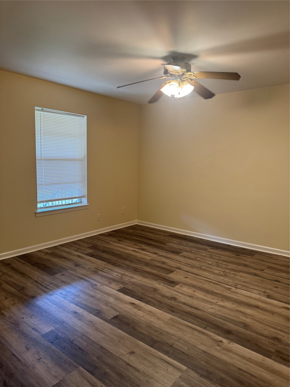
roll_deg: -1.1
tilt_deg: -7.5
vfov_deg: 71.6
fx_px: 268
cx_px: 145
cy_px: 194
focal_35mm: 24
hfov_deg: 56.8
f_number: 1.78
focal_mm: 6.76
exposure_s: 1/60
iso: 160
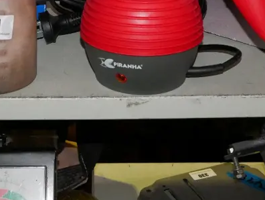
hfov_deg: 21.0
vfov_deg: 15.3
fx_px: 713
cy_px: -43
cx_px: 92
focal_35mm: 93
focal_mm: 18
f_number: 5.6
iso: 3200
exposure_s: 1/125
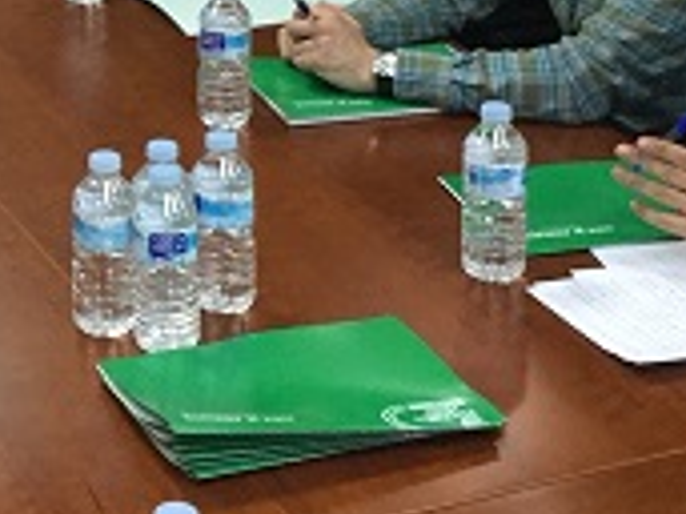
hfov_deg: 18.3
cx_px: -28
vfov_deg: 13.7
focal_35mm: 104
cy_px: -139
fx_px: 2060
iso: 125
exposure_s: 1/33
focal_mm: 3.3
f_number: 2.4
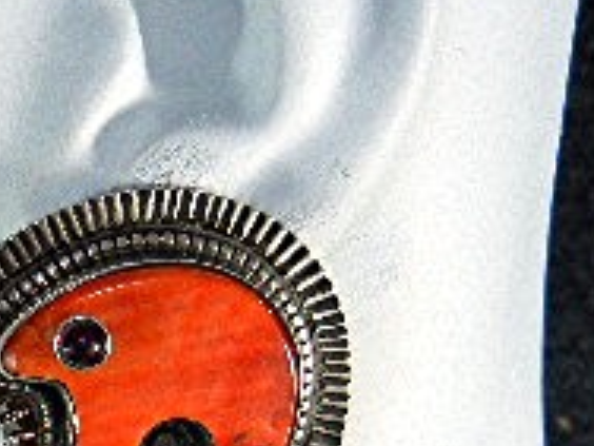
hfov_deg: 8.4
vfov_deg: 6.4
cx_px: -221
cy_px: 364
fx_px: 3964
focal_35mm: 231
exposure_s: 1/39.7
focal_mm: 12.2
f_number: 4.1
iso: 200
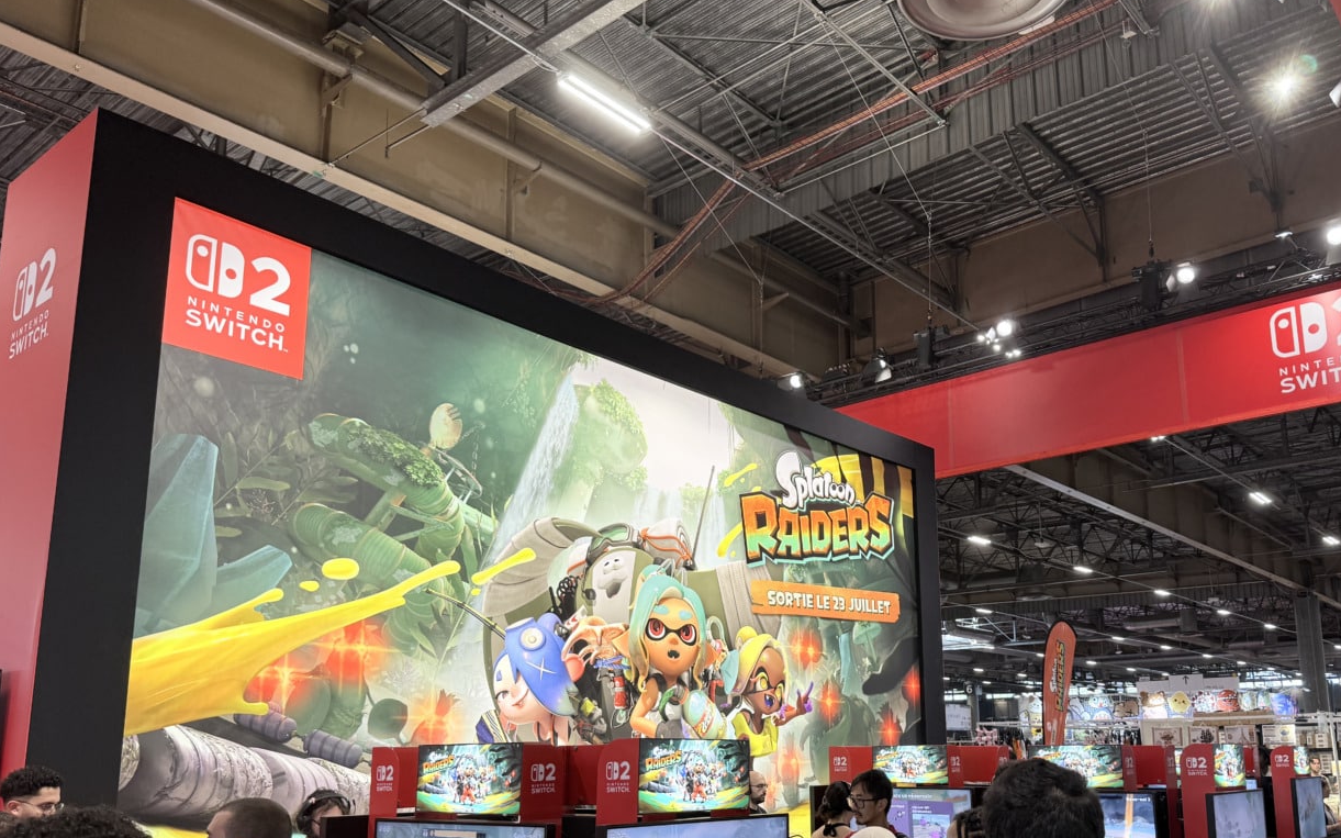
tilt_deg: +10.9
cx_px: 771
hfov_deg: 62.6
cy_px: 544
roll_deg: +0.3
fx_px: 1096
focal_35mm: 30
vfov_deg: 41.4
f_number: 1.78
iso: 80
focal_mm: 6.76
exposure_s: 1/100
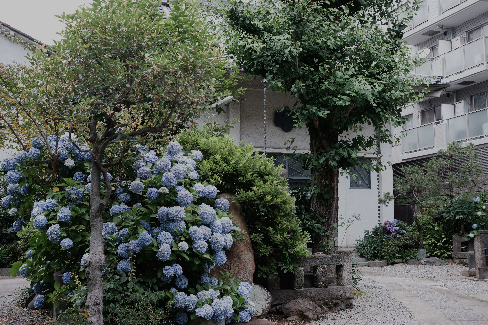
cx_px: 244
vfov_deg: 32.6
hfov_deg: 47.4
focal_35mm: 41
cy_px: 162
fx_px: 556
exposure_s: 1/250
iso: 500
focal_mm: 27
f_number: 4
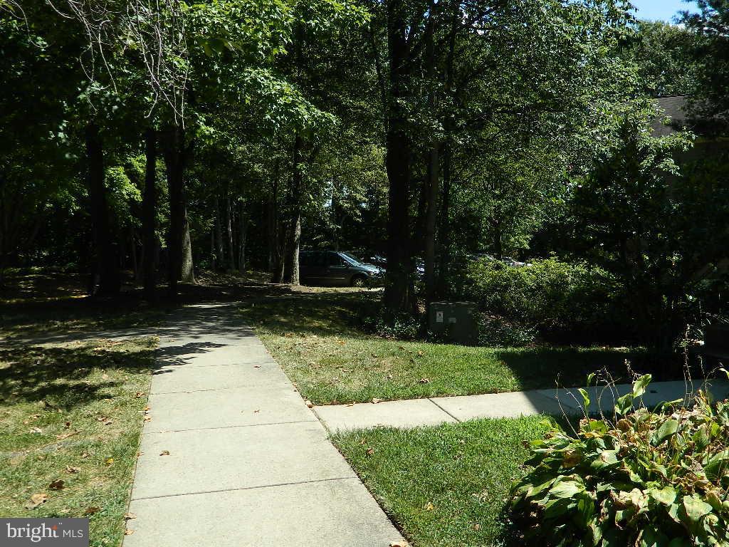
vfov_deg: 40.7
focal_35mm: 35
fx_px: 737
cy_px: 274
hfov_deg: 52.6
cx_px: 364
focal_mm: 6.2
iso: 80
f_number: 3.3
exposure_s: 1/500
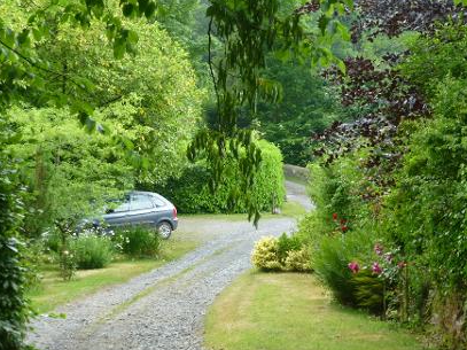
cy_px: 172
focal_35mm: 97
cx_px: 225
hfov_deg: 20.2
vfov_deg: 15.2
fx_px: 1308
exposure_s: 1/60
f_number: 5.1
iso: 200
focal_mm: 14.2
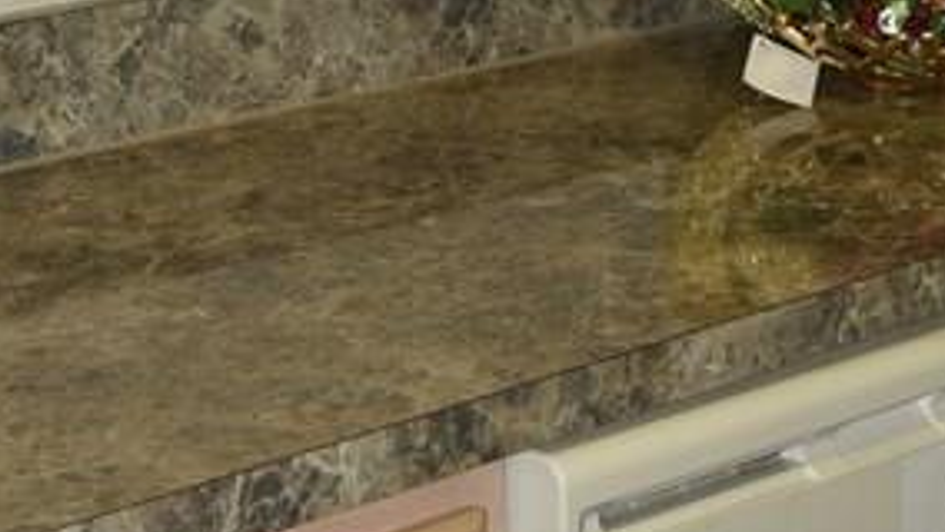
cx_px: 685
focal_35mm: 138
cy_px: -219
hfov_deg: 15.5
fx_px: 3459
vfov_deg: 8.6
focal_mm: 23
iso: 100
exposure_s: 1/60
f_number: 3.8
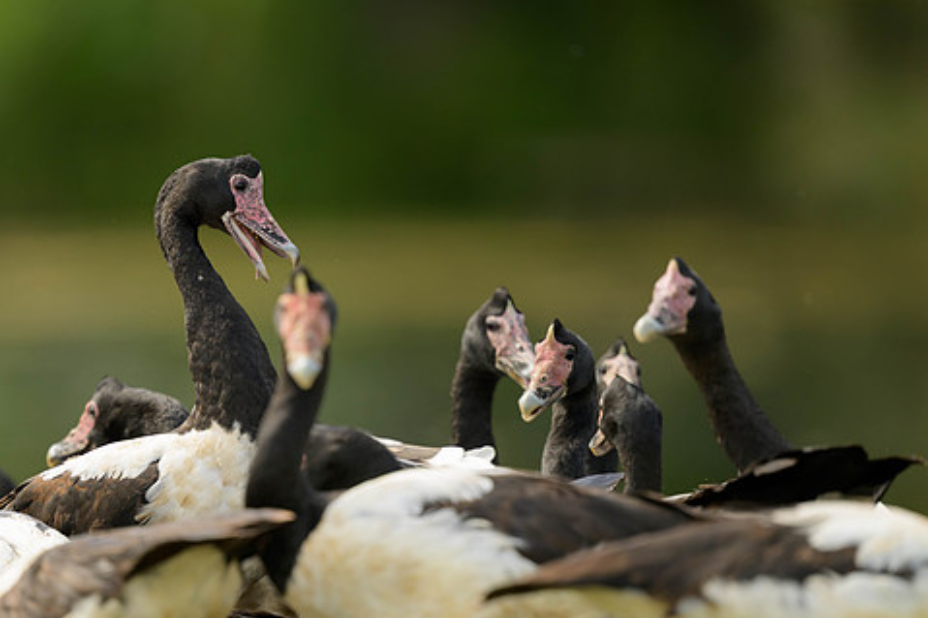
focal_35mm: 654
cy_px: 452
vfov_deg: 2.1
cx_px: 222
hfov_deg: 3.2
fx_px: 16852
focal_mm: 400
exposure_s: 1/1600
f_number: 2.8
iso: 280
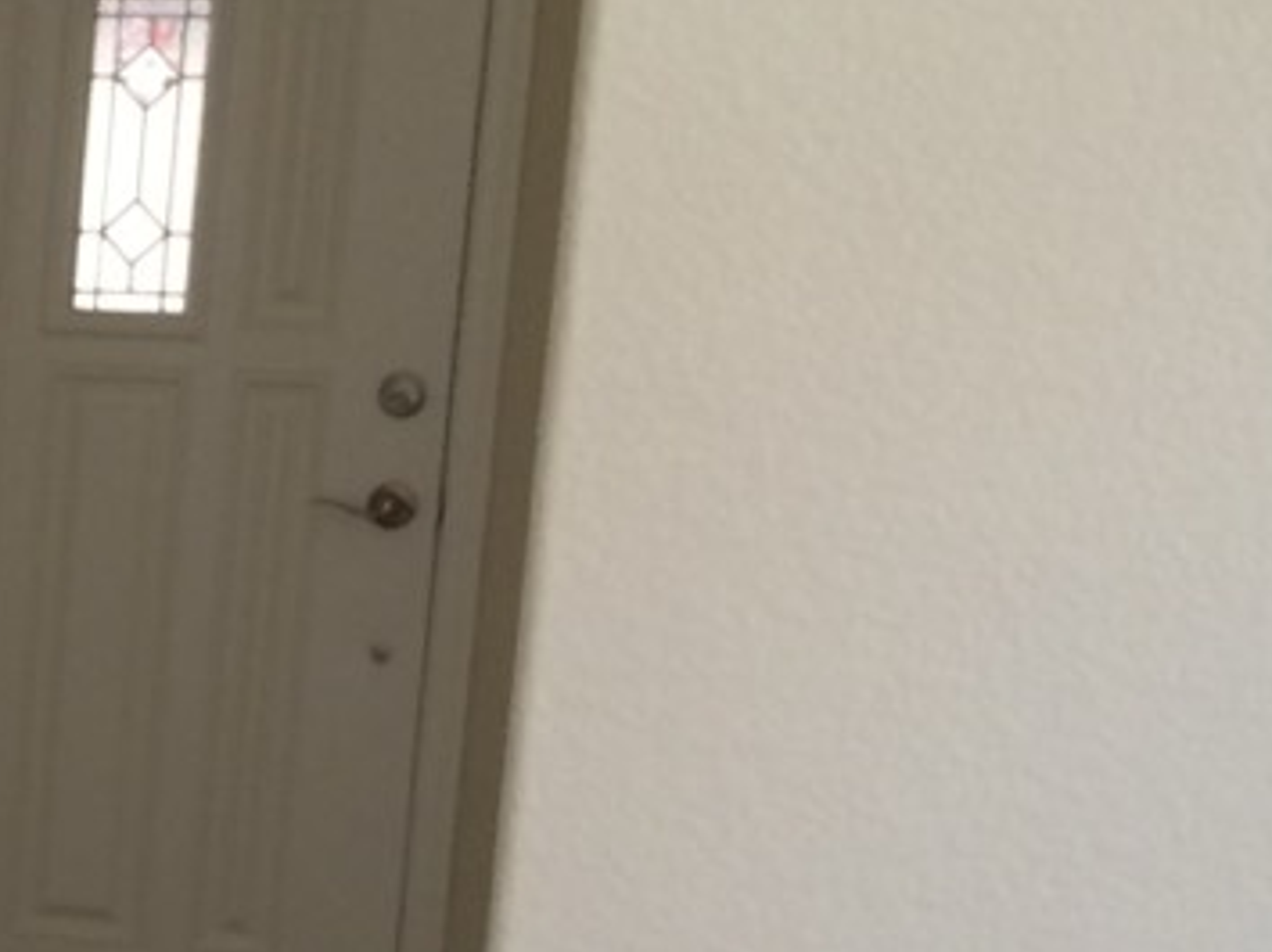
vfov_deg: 11.8
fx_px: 4517
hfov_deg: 14.0
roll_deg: +0.4
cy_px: 1173
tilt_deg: -14.0
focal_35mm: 123
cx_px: -1121
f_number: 2.2
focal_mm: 4.15
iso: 80
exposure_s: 1/30
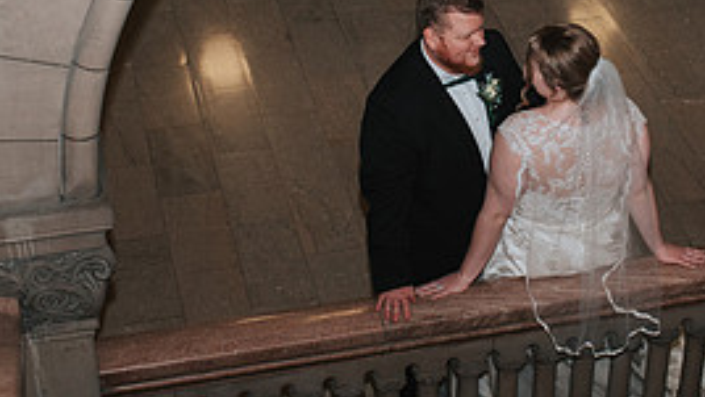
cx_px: 435
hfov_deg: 23.9
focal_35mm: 89
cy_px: 88
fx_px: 1664
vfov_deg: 13.6
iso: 1000
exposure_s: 1/200
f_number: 3.5
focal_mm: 35
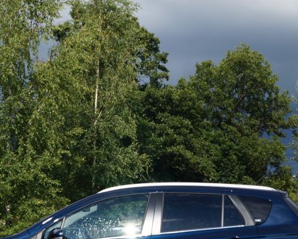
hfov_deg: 25.0
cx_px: 127
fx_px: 671
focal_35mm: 76
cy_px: 153
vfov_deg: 20.1
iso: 100
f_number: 13
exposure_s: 1/160
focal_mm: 24
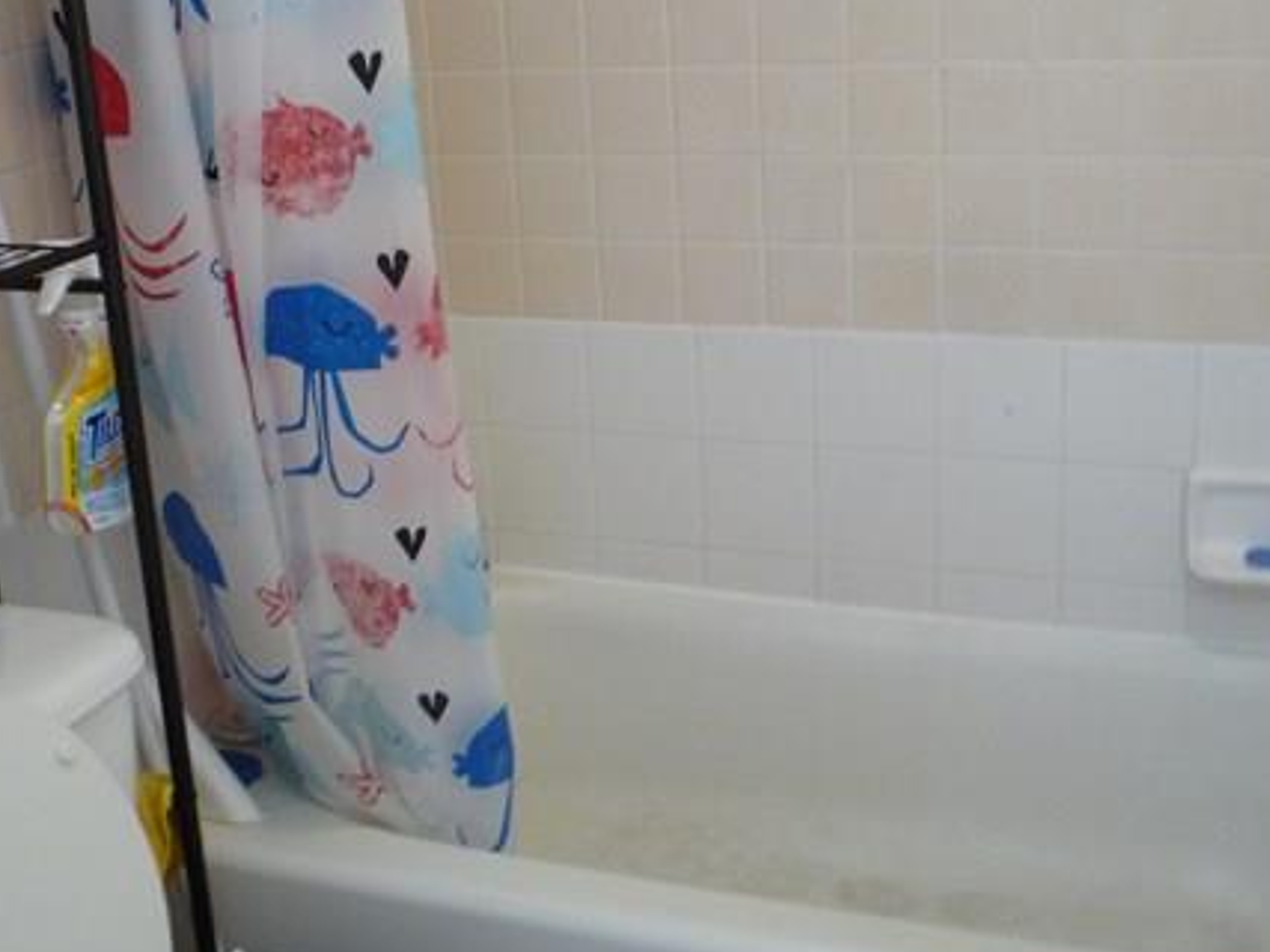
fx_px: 1651
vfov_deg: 31.9
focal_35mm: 45
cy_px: 321
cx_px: 595
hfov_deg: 42.1
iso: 400
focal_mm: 5.2
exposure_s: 1/15
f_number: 3.3
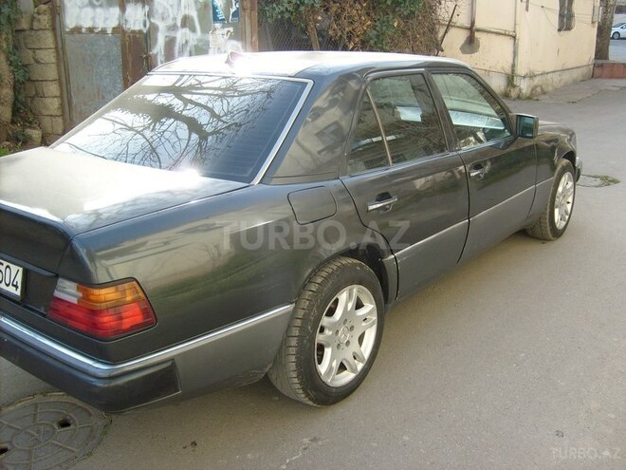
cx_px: 313
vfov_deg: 40.7
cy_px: 235
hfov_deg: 52.6
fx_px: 633
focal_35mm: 35
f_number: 2.8
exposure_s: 1/250
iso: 80
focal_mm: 5.8
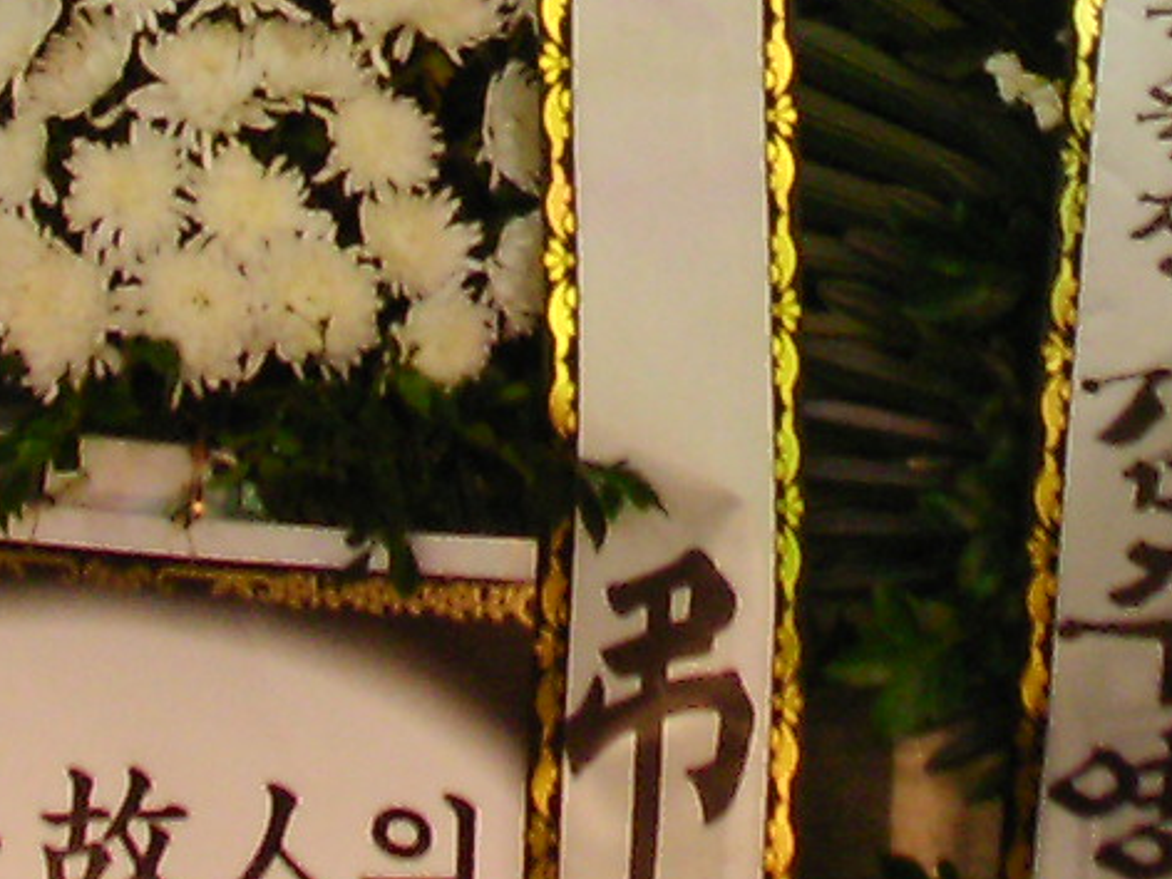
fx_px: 5586
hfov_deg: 12.0
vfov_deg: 8.8
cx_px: 747
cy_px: -355
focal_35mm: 165
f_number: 3.5
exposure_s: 1/5
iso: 100
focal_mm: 5.8
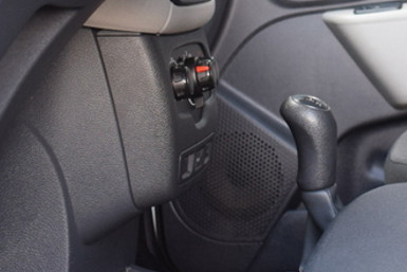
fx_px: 1357
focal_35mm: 120
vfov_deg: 11.3
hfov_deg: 16.6
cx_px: 427
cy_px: -13
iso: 640
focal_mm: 22
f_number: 4
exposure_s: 1/60
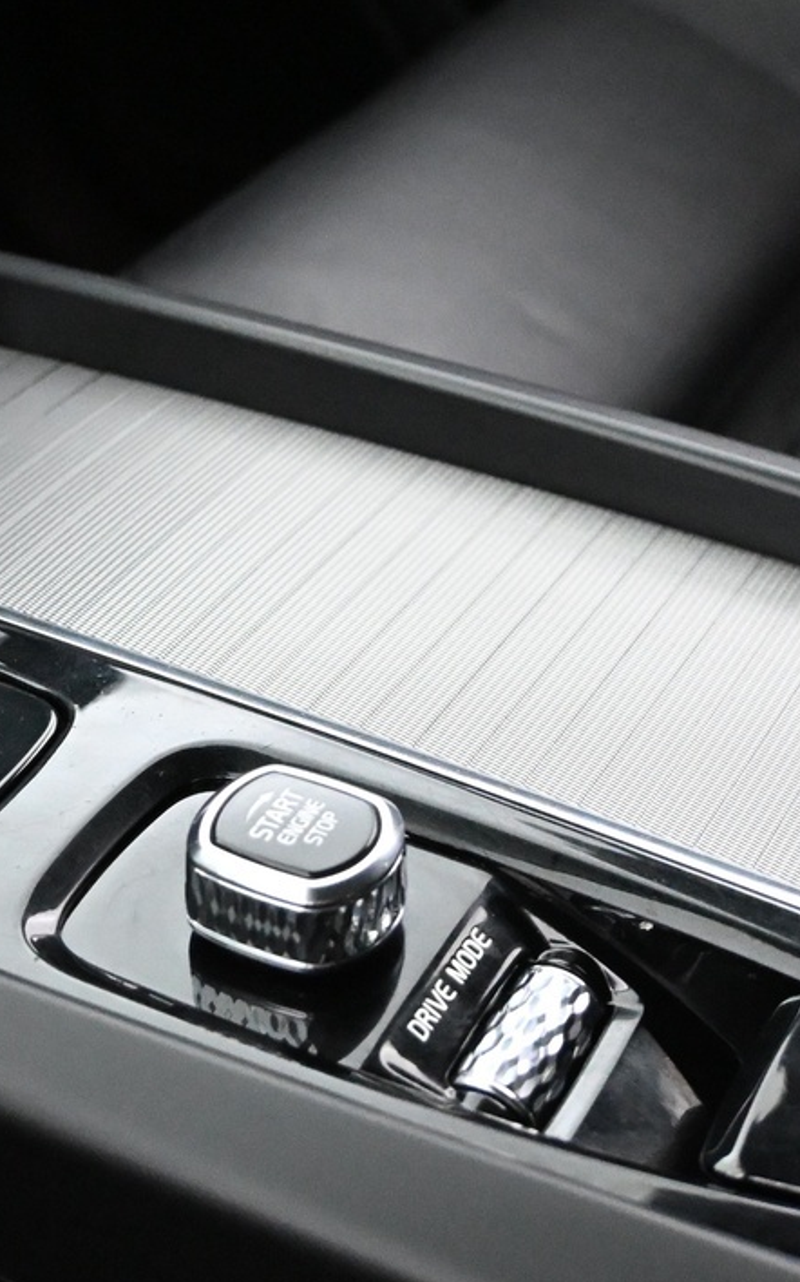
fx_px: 3727
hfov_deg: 12.2
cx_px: 282
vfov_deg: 19.5
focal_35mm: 107
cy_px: 706
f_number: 4.8
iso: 6400
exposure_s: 1/60
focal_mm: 30.5
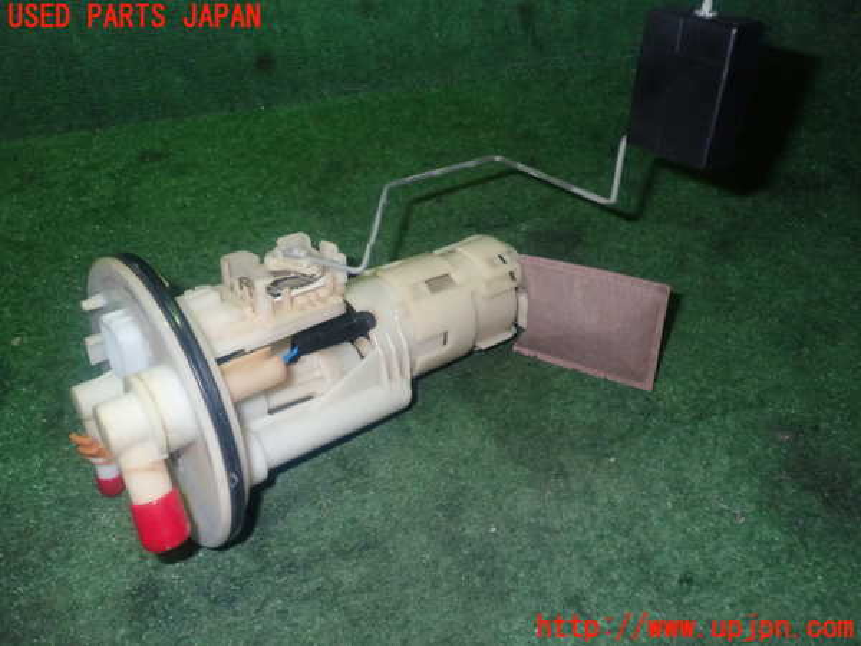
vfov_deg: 44.2
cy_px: 323
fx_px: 796
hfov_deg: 56.8
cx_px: 430
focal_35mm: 32
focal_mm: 5.79
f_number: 7.1
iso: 640
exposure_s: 1/30
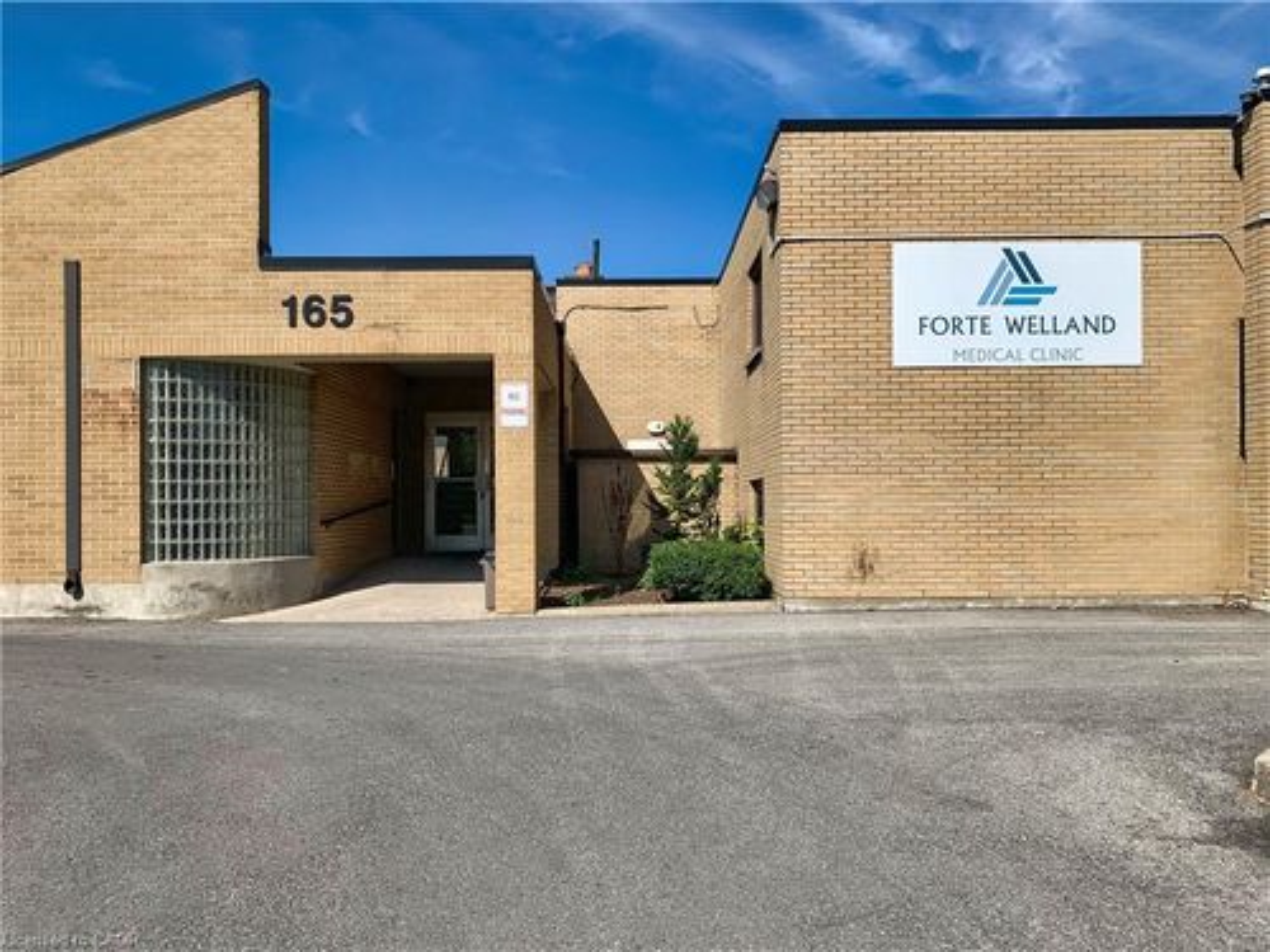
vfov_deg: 53.1
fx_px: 954
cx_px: 635
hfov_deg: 67.3
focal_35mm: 26
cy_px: 476
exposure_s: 1/3086
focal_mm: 4.25
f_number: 1.8
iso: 25
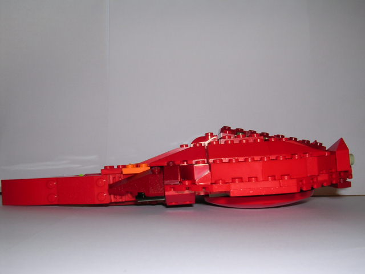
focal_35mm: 38
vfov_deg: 37.7
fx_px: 401
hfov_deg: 49.0
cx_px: 182
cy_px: 137
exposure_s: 1/60.1
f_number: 5.6
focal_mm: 5.8
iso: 100
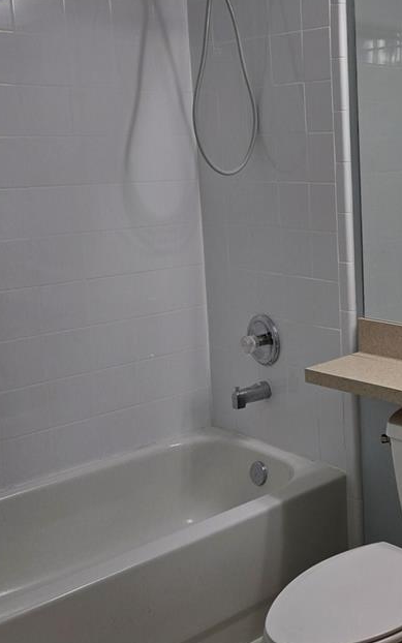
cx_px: 423
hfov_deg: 25.7
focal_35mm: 47
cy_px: 278
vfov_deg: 42.5
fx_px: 823
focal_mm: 5.4
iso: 50
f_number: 1.8
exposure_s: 1/120
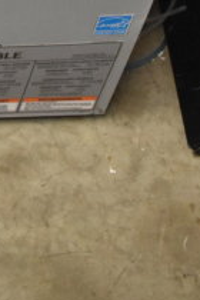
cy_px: -341
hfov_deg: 9.3
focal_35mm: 144
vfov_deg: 12.2
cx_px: -97
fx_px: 1200
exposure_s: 1/40
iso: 2200
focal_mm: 22
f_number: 3.8
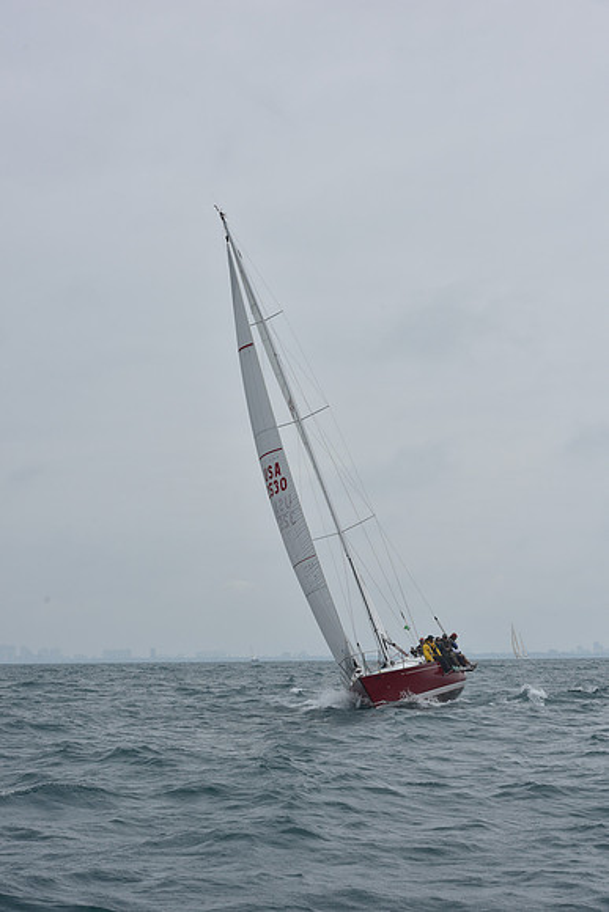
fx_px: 1775
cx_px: 304
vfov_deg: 28.8
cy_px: 456
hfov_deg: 19.5
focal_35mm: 70
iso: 250
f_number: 10
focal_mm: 70
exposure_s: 1/800
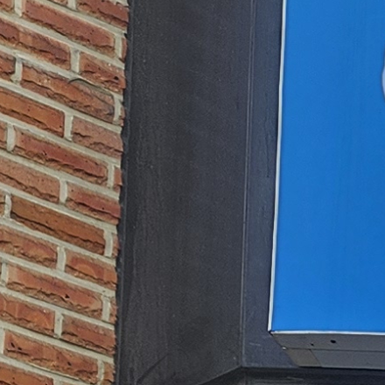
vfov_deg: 8.4
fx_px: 2328
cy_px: 1041
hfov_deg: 8.1
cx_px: 1138
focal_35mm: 185
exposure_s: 1/284
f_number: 1.8
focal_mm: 5.4
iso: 20
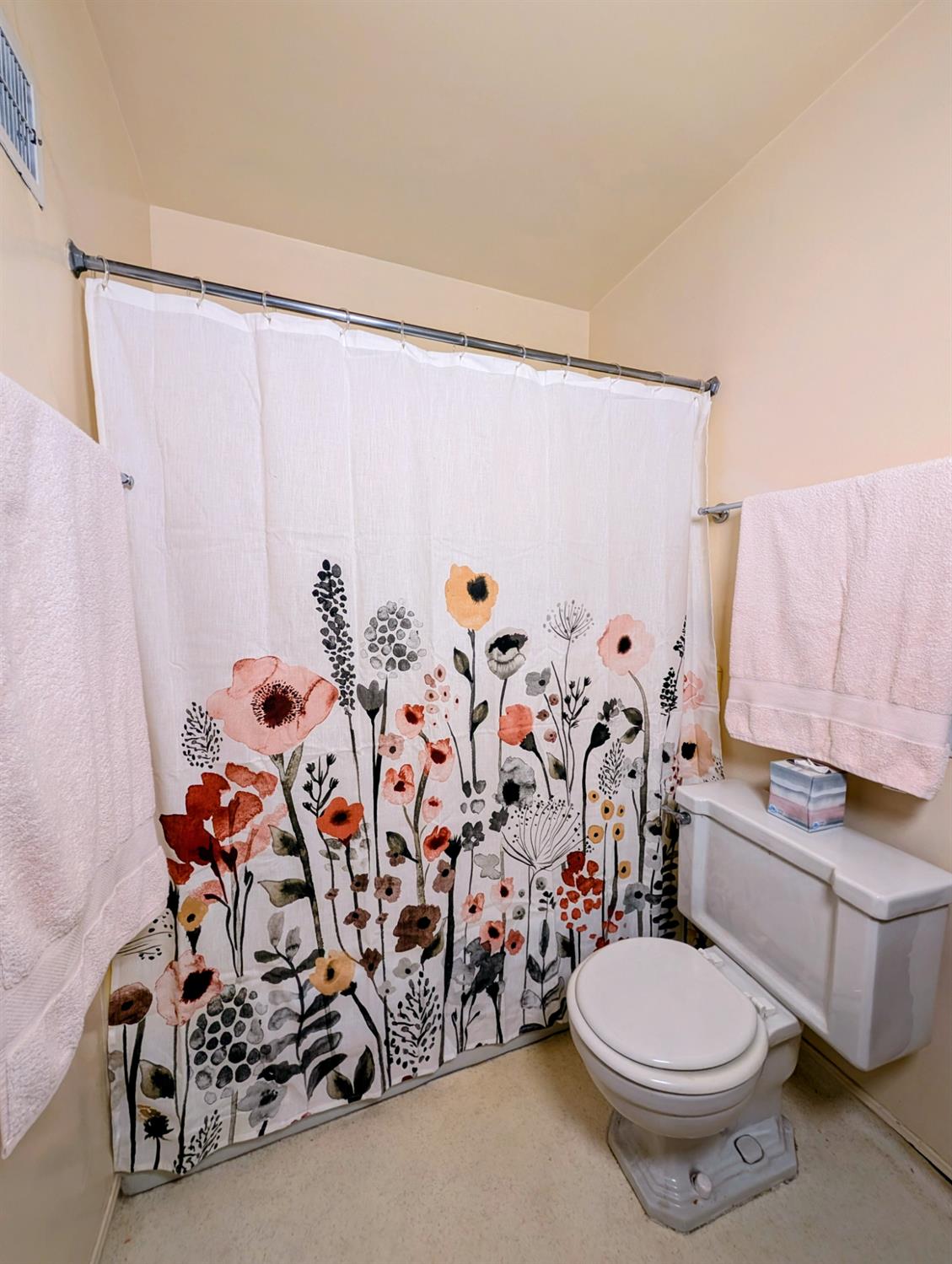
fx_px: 439
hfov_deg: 94.7
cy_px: 632
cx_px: 476
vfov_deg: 110.4
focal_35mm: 12
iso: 51
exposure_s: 1/109
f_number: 1.7
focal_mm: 2.02
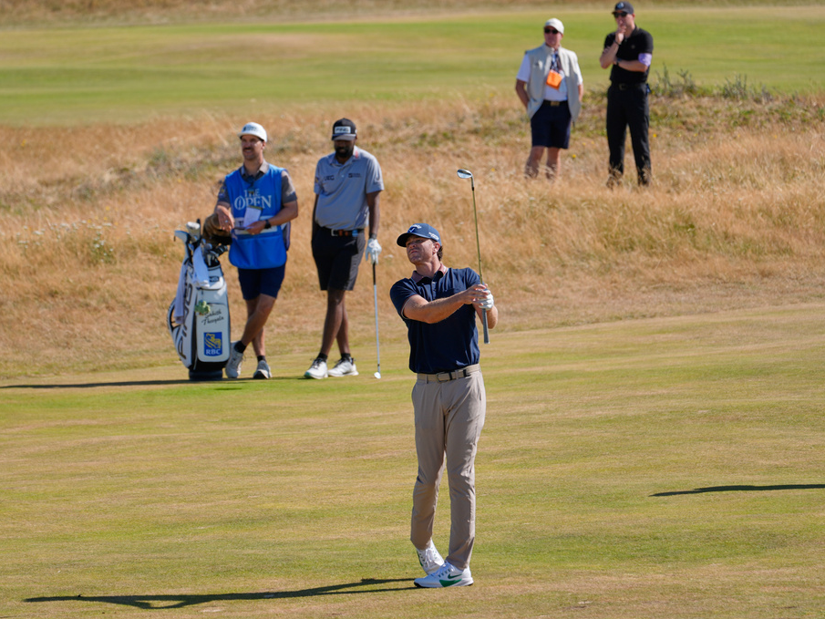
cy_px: 309
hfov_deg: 4.6
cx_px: 359
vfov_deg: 3.4
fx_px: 10369
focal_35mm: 435
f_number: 9
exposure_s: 1/400
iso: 125
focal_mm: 400
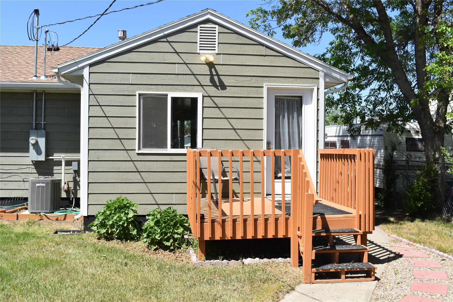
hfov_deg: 51.3
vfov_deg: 35.5
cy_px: 151
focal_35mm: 38
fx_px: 472
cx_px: 226
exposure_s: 1/320
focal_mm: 25
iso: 200
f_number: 9
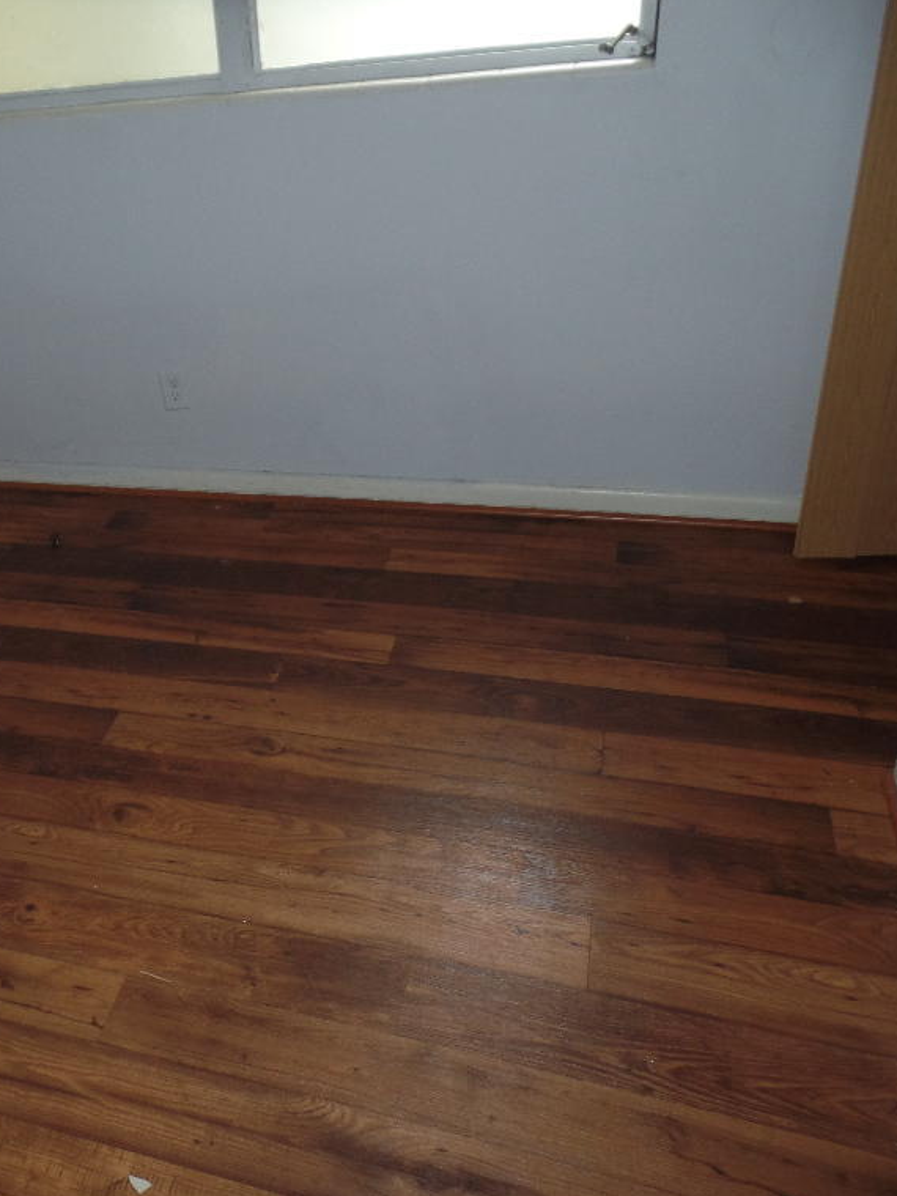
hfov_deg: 42.9
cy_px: 598
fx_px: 1071
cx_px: 153
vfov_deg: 58.4
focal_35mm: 31
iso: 160
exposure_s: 1/30
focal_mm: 4.1
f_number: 2.8
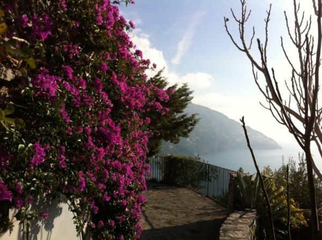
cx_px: 161
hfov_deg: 52.7
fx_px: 325
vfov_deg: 40.6
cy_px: 120
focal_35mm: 35
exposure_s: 1/1508
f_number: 2.8
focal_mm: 3.85
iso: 80
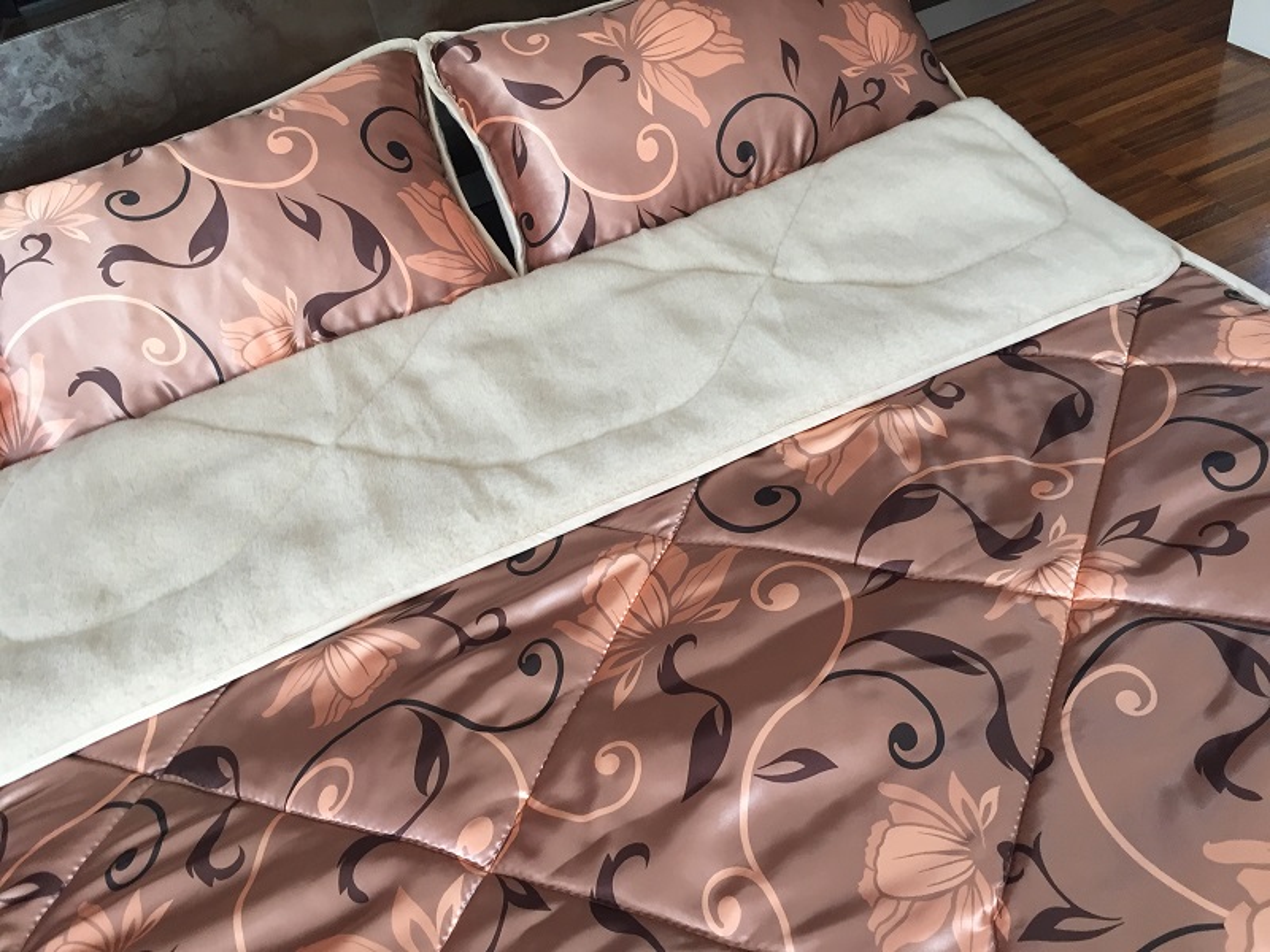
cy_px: 476
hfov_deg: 61.7
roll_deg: +11.5
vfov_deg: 48.2
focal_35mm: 29
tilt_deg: -42.6
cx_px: 635
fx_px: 1064
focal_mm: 4.15
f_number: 2.2
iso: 100
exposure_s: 1/33
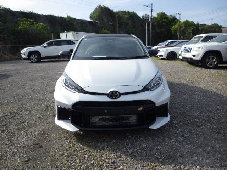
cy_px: 85
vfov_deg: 54.9
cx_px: 114
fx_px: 164
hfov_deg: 69.4
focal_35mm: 25
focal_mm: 4.5
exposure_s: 1/250
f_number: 7.9
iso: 125
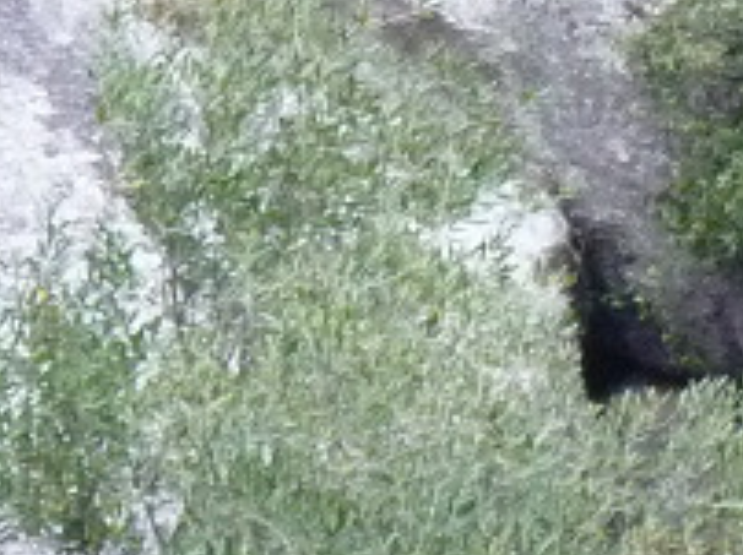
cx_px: 1856
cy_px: -606
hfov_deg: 1.4
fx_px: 29757
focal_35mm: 1388
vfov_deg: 1.1
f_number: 3.7
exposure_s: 1/40
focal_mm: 36.4
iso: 400
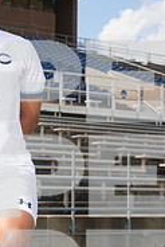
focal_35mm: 122
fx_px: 837
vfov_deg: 16.7
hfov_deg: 11.1
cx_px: -20
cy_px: 177
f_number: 8
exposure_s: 1/200
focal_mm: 50
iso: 100
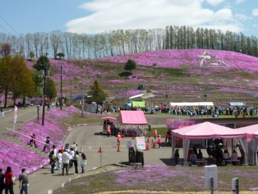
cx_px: 168
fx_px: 373
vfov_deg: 28.9
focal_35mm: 50
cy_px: 60
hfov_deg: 37.8
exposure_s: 1/250
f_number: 8
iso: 100
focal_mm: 6
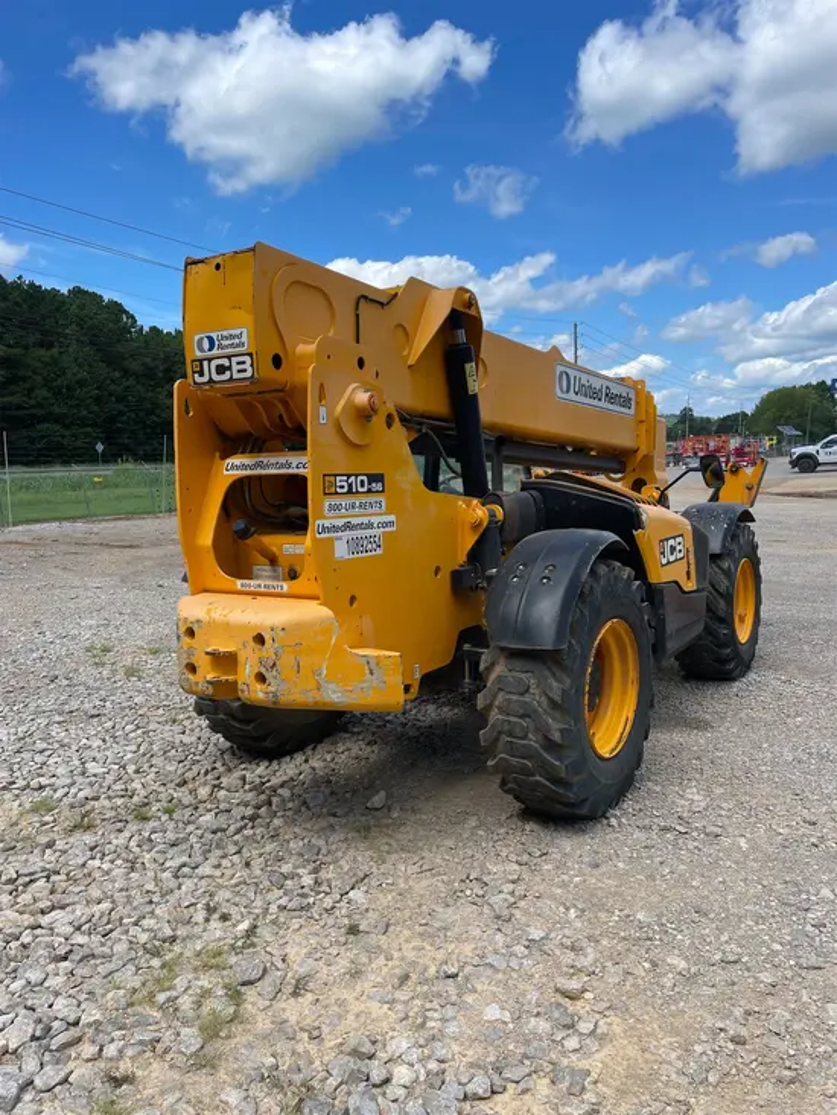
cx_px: 418
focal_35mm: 26
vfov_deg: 67.3
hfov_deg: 53.1
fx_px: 838
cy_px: 558
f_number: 1.6
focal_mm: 4.2
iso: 50
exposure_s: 1/3125
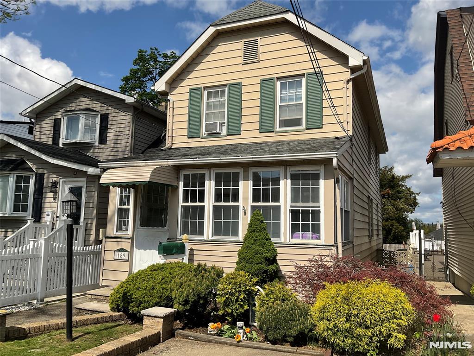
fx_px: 397
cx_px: 237
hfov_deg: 61.7
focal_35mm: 29
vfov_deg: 48.2
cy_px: 178
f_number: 1.8
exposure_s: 1/3322
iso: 16
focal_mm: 3
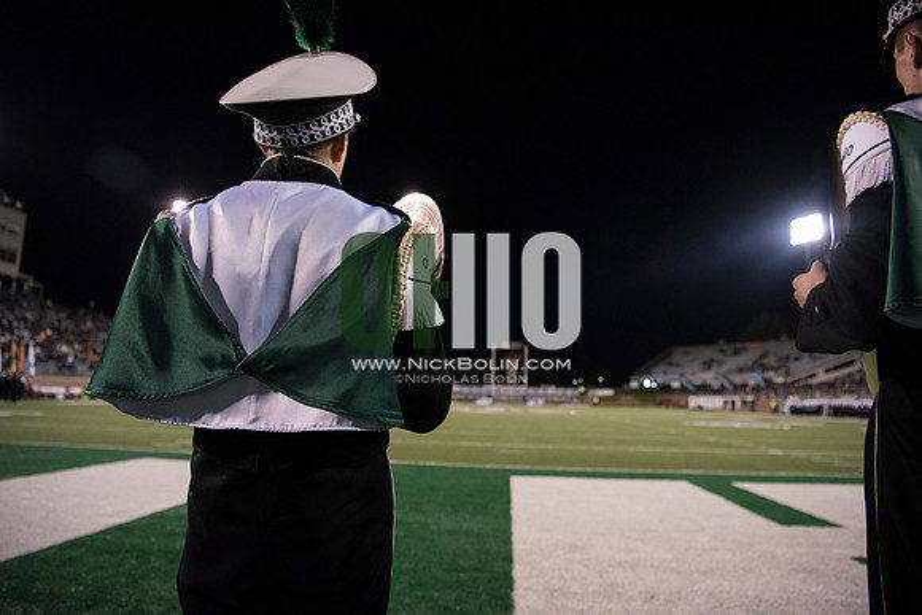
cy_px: 308
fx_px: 615
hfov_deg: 73.7
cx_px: 461
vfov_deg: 53.2
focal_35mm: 24
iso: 4000
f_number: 3.2
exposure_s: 1/1250
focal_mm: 24
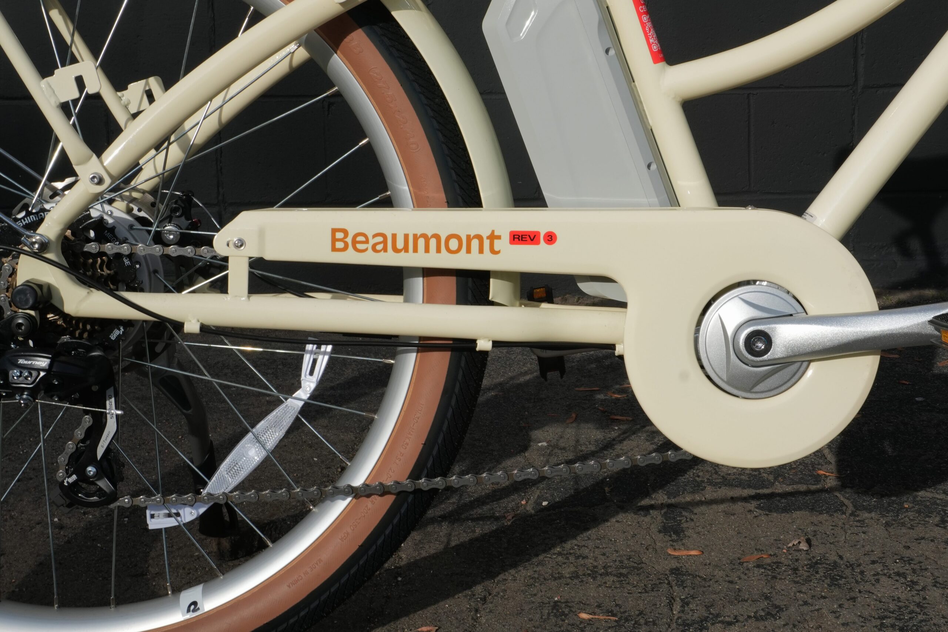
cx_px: 474
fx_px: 1066
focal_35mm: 40
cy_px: 316
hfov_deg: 47.9
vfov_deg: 33.0
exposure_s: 1/100
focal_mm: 27
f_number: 16
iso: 200
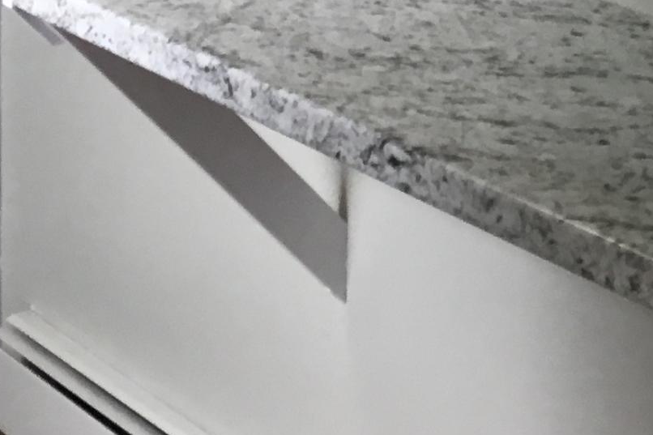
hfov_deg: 17.0
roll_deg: -0.5
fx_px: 2176
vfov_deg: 10.7
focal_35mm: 120
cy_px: -360
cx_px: 445
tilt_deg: -4.2
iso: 25
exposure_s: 1/40
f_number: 2.4
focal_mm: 3.3
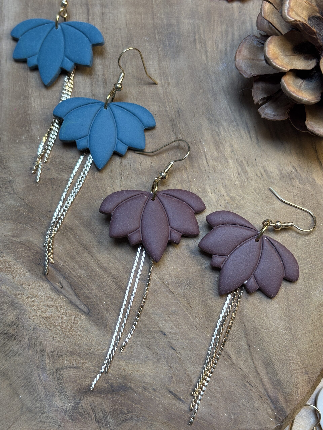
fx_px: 647
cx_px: 162
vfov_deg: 36.8
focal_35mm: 52
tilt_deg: -73.9
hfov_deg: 28.0
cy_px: 215
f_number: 1.6
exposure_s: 1/60
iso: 64
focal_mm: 5.96
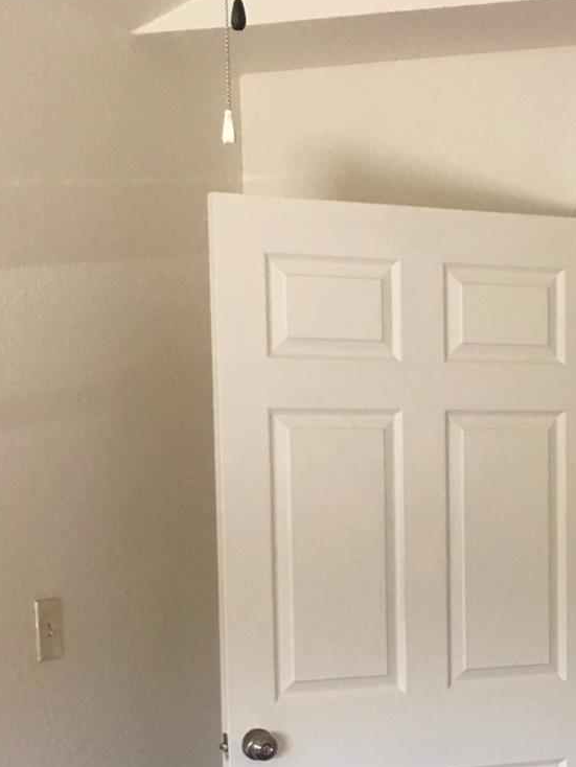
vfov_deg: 24.2
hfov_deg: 18.3
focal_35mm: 79
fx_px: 1752
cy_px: 647
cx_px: 560
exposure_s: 1/30
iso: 80
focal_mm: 4.15
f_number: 2.2
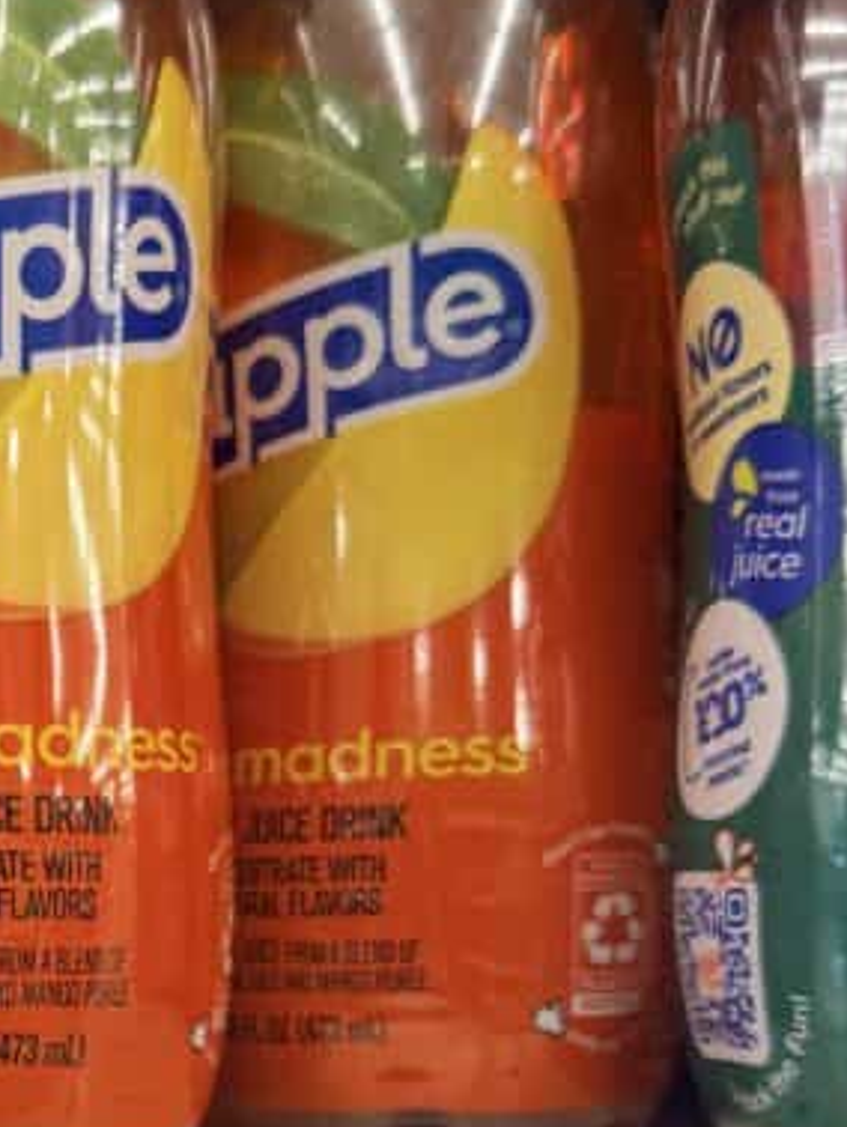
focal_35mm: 65
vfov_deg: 28.9
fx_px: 2118
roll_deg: +1.6
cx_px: -78
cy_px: 963
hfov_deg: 21.5
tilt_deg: -3.1
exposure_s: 1/65
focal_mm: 6.76
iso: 125
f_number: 1.78
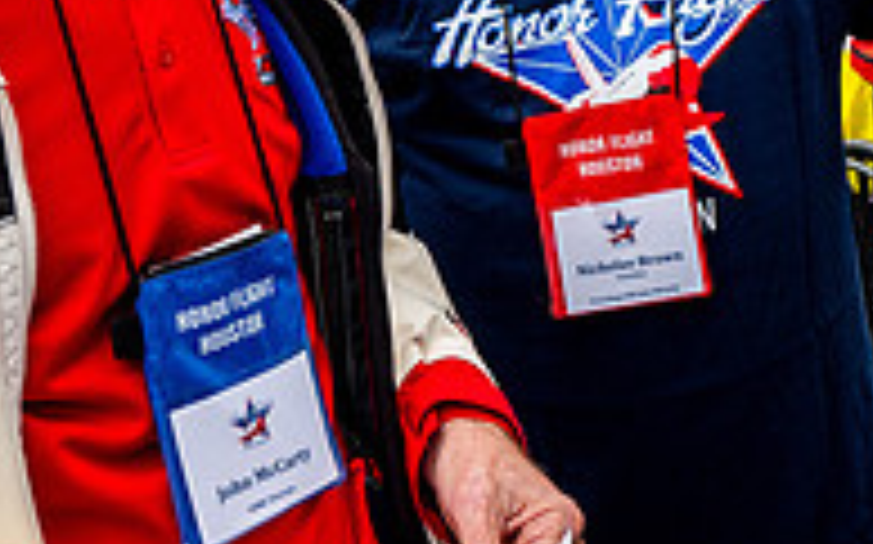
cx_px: 536
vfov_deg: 17.3
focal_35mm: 73
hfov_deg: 28.1
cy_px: -31
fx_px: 1736
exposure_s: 1/640
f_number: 8
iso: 1000
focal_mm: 24
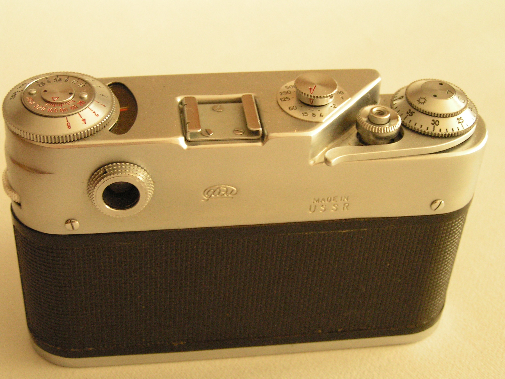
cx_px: 252
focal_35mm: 67
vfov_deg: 21.9
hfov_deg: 29.0
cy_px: 190
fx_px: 977
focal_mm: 11.1
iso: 200
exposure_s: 1/25
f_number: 3.2
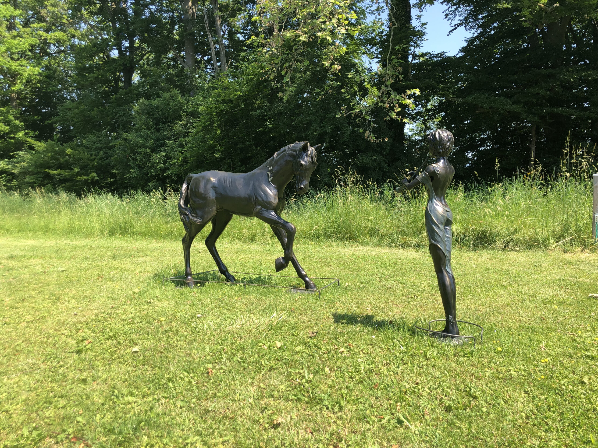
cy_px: 224
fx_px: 484
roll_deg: -0.7
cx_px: 299
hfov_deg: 63.4
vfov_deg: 49.7
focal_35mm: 28
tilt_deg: -7.9
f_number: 1.8
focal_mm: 3.99
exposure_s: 1/639
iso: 20
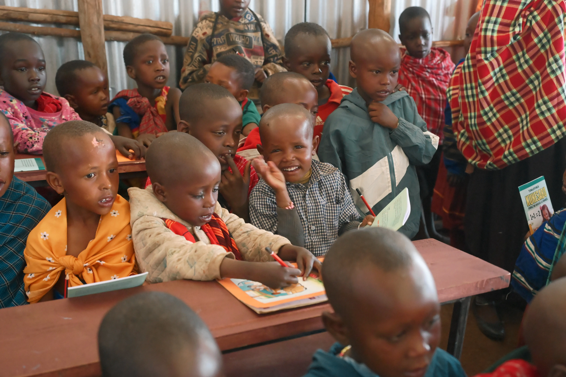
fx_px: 723
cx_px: 283
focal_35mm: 46
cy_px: 188
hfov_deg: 42.7
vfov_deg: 29.2
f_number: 4
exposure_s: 1/100
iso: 12800
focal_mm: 46
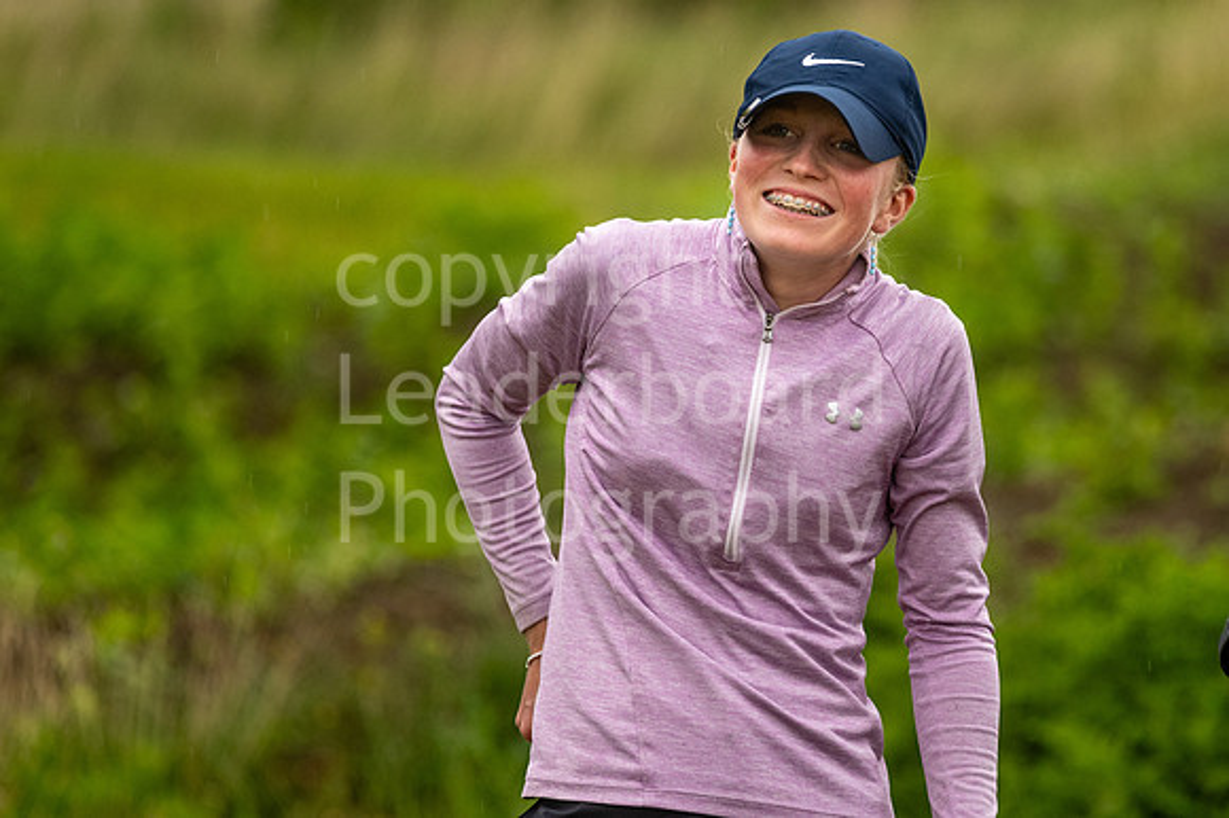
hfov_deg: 3.5
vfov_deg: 2.4
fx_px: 19901
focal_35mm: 583
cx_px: 790
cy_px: 413
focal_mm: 300
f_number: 4
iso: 320
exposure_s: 1/400
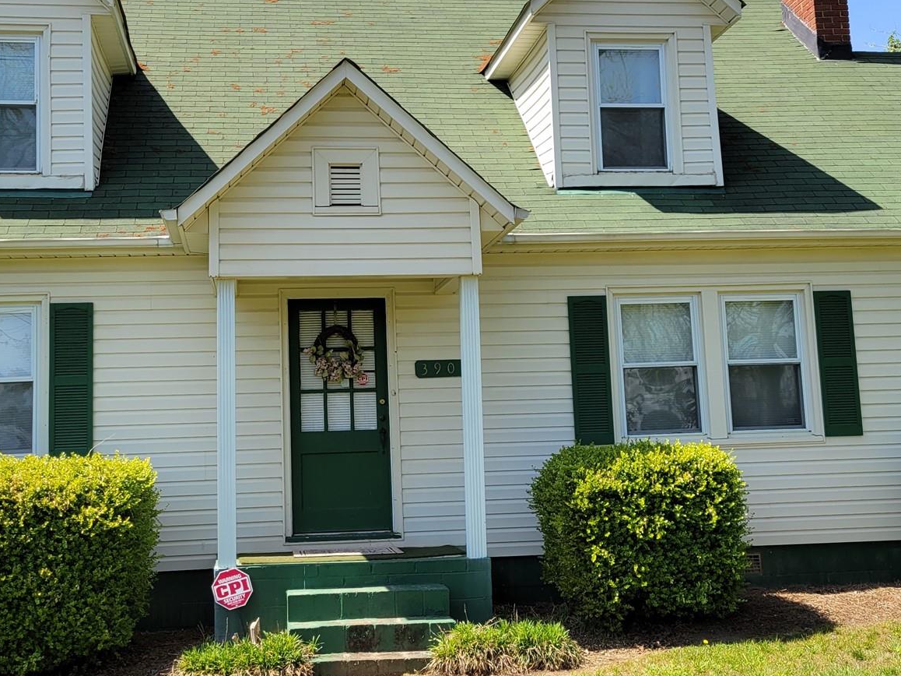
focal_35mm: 46
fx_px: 1197
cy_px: 295
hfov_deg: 41.2
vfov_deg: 31.5
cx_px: 415
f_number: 1.8
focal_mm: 5.4
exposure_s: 1/1307
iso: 40
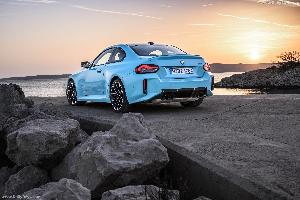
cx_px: 150
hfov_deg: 45.4
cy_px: 100
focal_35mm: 43
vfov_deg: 31.2
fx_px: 358
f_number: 6.3
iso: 50
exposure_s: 1/25
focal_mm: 43
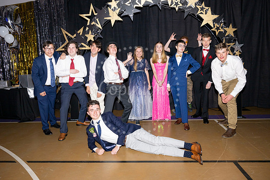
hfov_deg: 65.5
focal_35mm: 28
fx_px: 210
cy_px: 90
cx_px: 135
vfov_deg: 46.4
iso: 320
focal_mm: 28
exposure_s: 1/100
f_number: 5.6
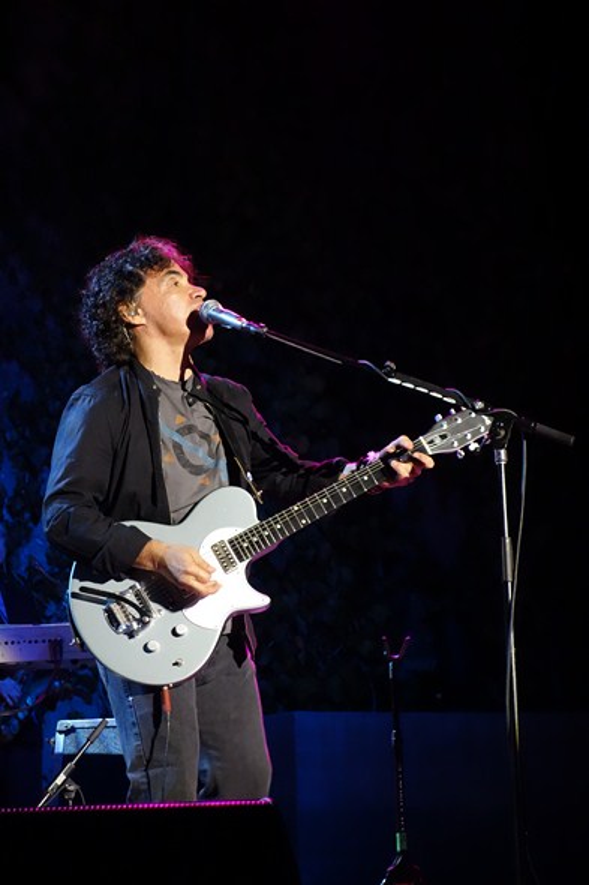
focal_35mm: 100
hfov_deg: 13.7
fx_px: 2455
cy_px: 442
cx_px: 294
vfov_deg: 20.4
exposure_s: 1/60
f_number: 4.9
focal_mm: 37.1
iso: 3200
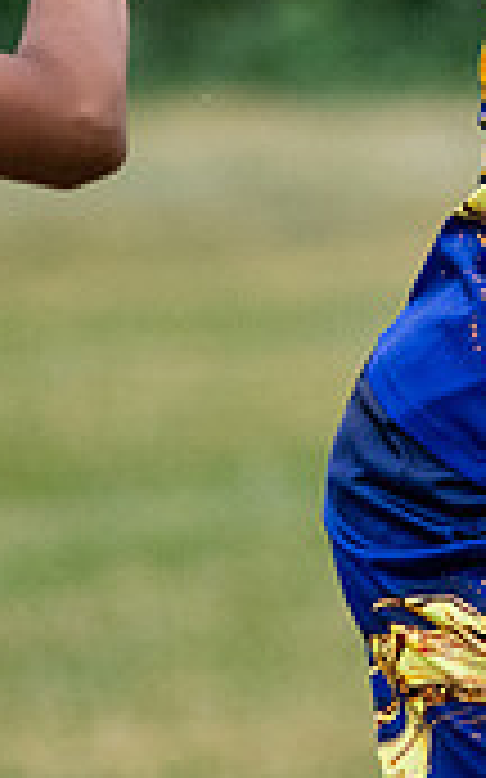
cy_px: -266
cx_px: 887
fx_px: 42780
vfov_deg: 1.0
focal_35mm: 2017
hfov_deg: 0.7
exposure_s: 1/2500
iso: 1600
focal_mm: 300
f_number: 4.5
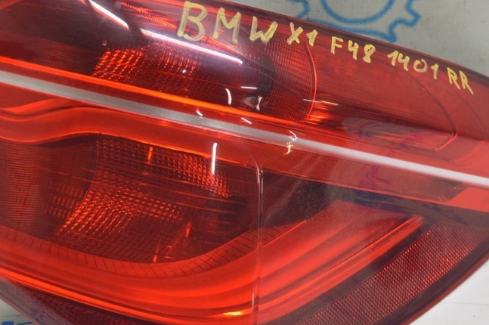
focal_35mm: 95
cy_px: 180
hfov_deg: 21.5
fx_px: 1289
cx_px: 217
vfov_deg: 14.4
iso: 400
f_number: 5.6
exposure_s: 1/20
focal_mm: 40
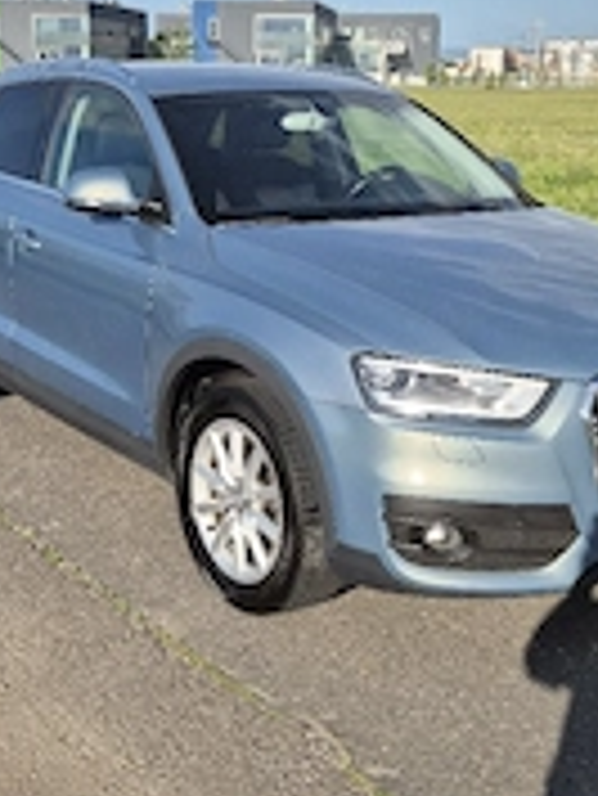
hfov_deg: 28.0
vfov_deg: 36.8
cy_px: 360
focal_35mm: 52
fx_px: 1196
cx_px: 243
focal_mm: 5.4
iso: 25
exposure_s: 1/2000
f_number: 1.8
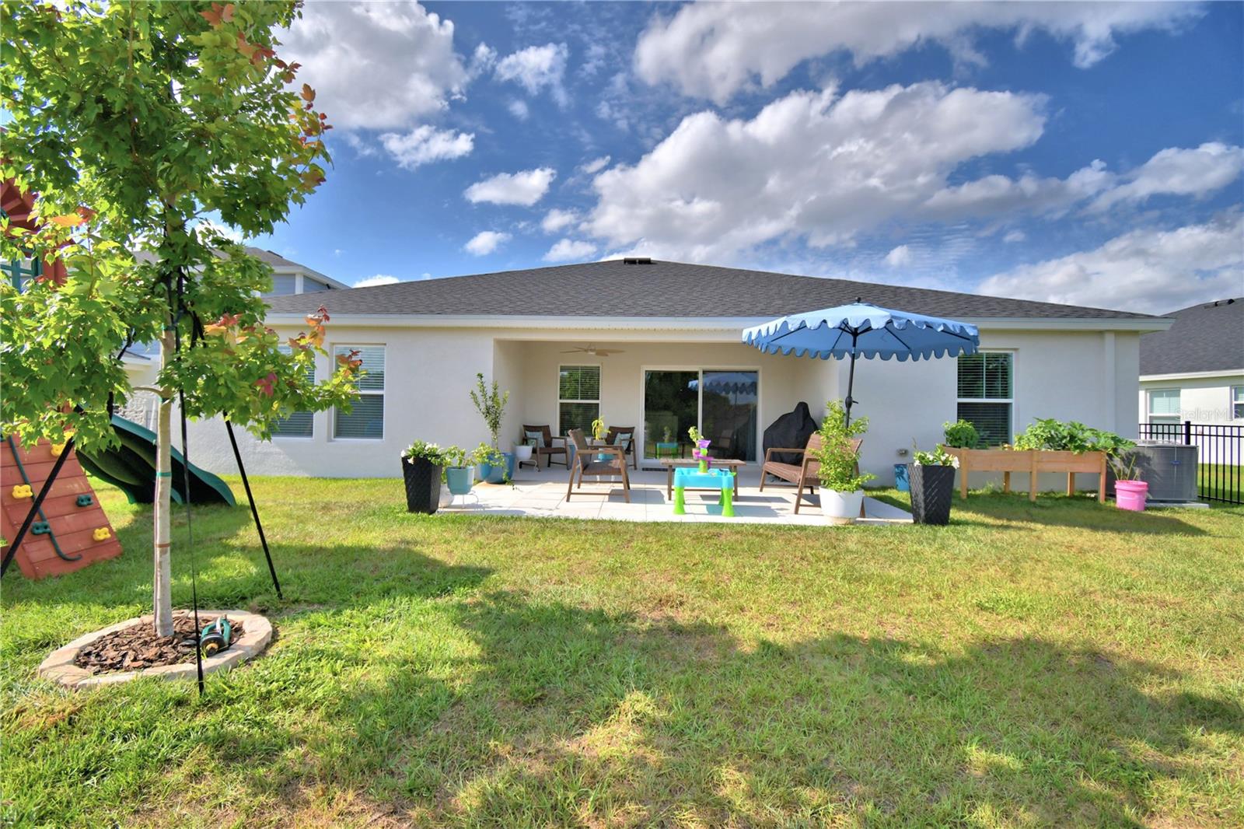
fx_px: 518
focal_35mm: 15
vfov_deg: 77.3
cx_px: 622
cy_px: 414
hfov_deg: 100.4
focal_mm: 10
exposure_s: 1/1250
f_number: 4.5
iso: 100
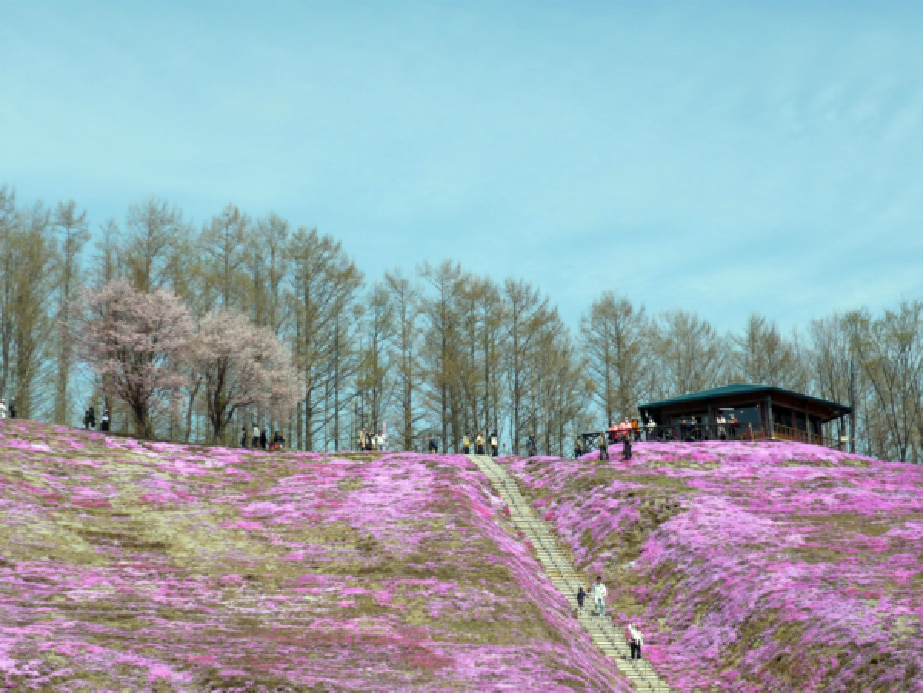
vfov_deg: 21.9
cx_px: 462
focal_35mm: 67
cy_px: 346
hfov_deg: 29.0
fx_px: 1786
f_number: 3.9
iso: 100
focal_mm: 11.1
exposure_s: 1/640
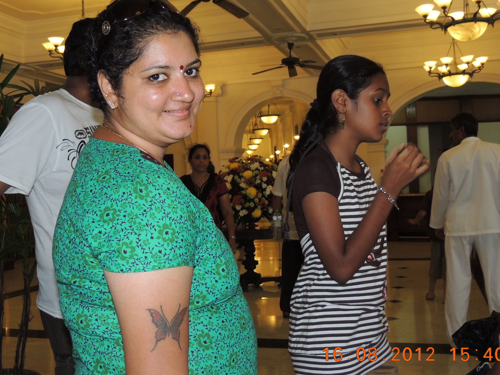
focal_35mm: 44
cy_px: 167
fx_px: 636
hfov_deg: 42.9
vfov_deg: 32.8
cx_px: 219
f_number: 3.3
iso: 200
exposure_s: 1/30
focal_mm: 6.2
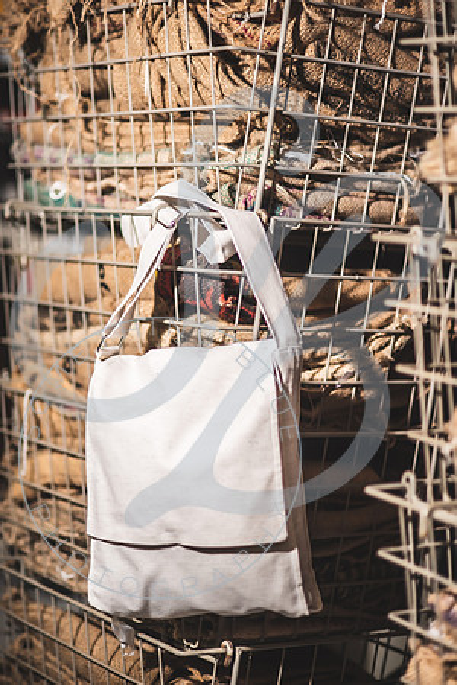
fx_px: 1618
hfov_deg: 16.1
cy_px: 342
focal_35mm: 85
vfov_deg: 23.9
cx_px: 228
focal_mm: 85
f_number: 1.8
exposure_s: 1/200
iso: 100
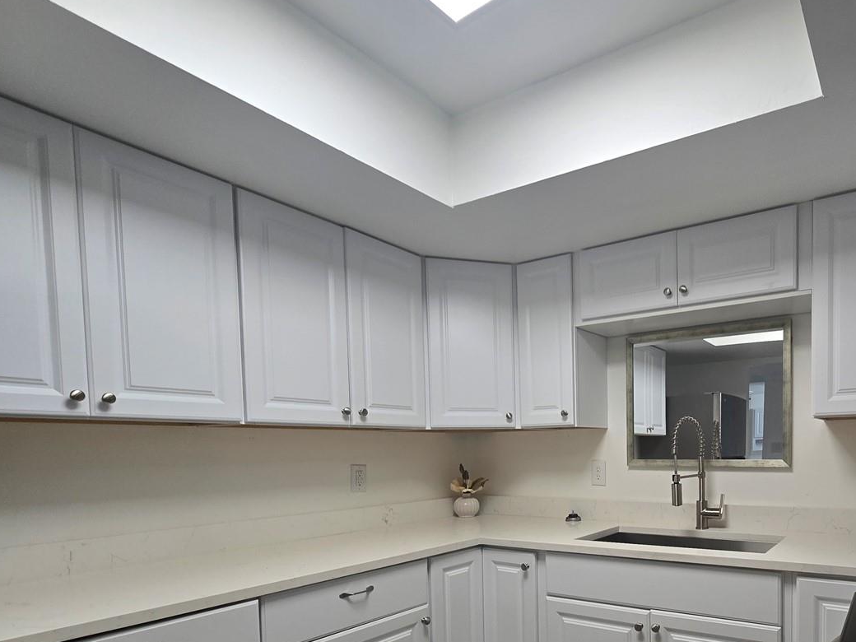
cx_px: 610
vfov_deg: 62.1
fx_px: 495
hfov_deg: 77.4
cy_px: 483
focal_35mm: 20
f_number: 2.2
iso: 64
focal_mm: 2.2
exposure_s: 1/60
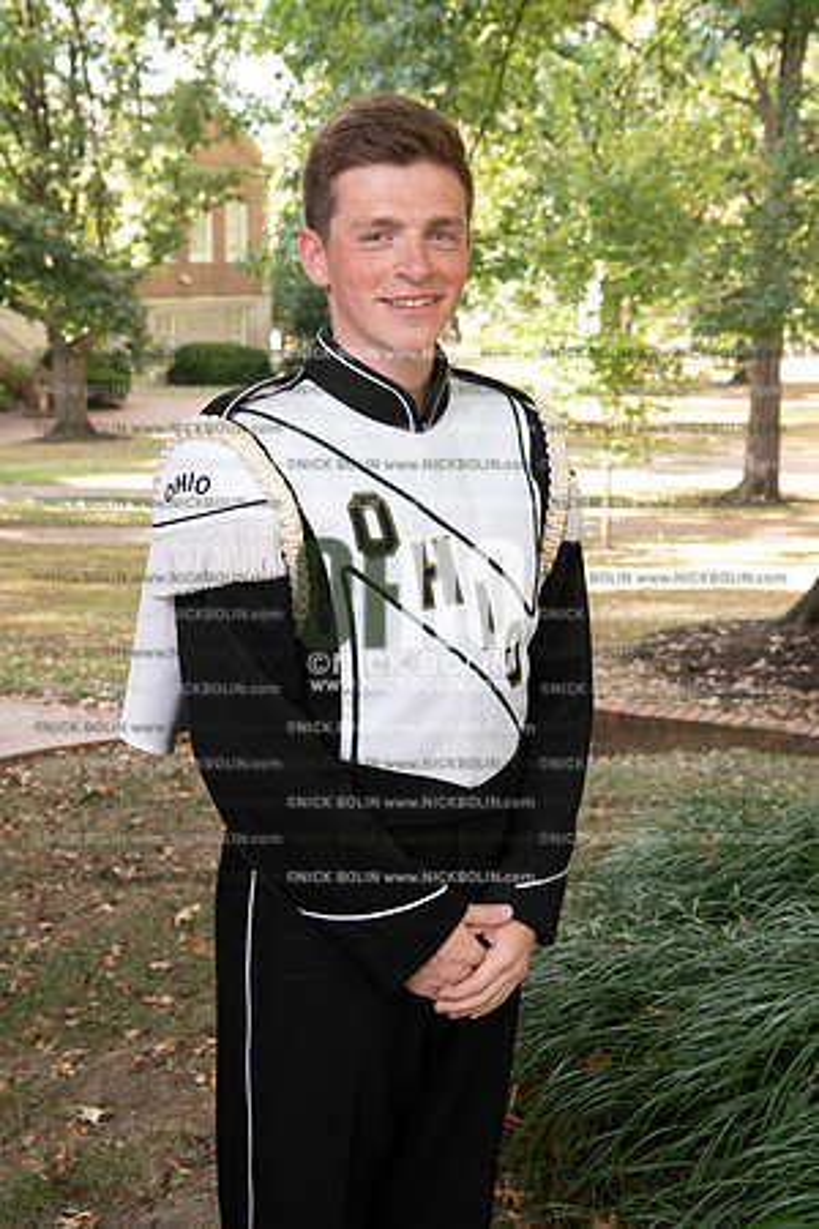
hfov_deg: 26.0
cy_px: 614
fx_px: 1774
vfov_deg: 38.2
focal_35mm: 52
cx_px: 410
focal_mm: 52
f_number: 8
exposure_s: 1/100
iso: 800
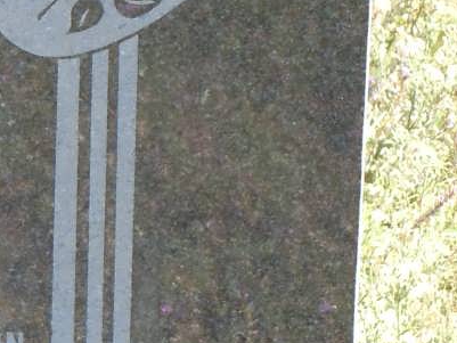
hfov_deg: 6.4
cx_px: -157
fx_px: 4028
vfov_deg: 4.9
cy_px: 121
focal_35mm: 305
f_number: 4.5
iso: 200
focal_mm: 18.3
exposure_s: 1/125
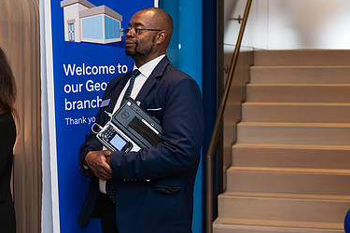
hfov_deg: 25.3
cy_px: 133
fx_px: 778
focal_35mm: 80
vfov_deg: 17.1
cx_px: 125
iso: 400
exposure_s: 1/160
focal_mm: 49
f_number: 3.2
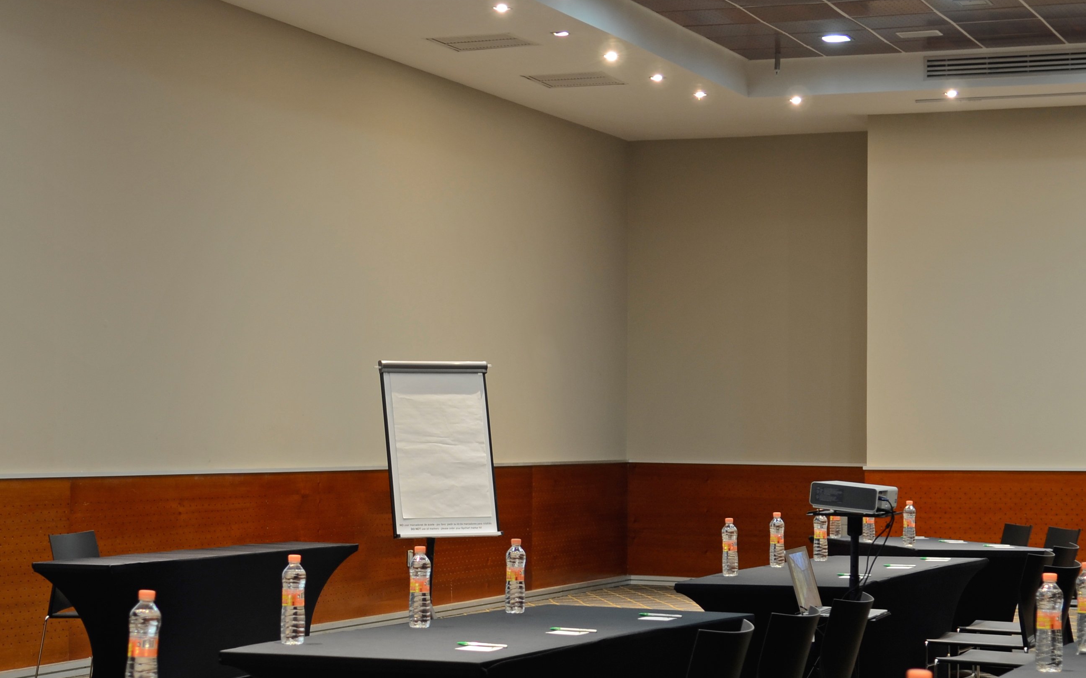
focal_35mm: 87
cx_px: 462
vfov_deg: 15.0
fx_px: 2575
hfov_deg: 23.8
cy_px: 396
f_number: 2.8
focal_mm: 30
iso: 125
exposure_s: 1/3
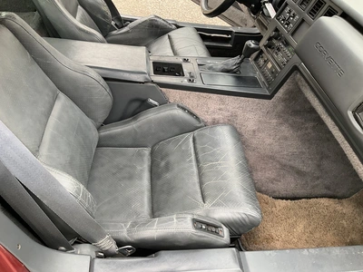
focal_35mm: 29
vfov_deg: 48.2
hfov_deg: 61.7
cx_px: 182
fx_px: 304
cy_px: 136
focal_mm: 3
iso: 64
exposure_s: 1/122
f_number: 1.8
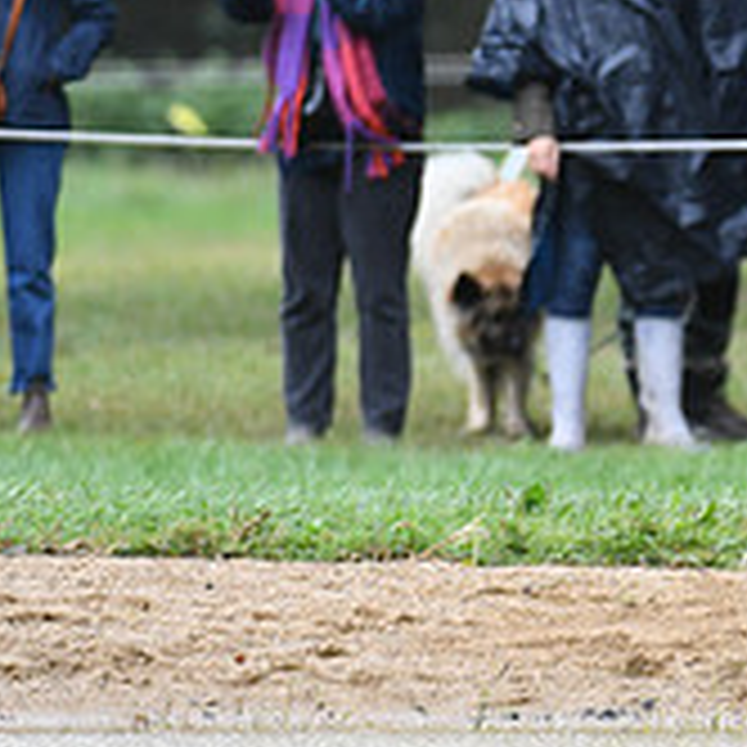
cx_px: 1296
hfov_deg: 1.5
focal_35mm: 1200
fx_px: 29297
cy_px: -52
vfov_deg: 1.5
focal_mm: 270
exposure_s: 1/1250
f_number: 4.5
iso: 1600
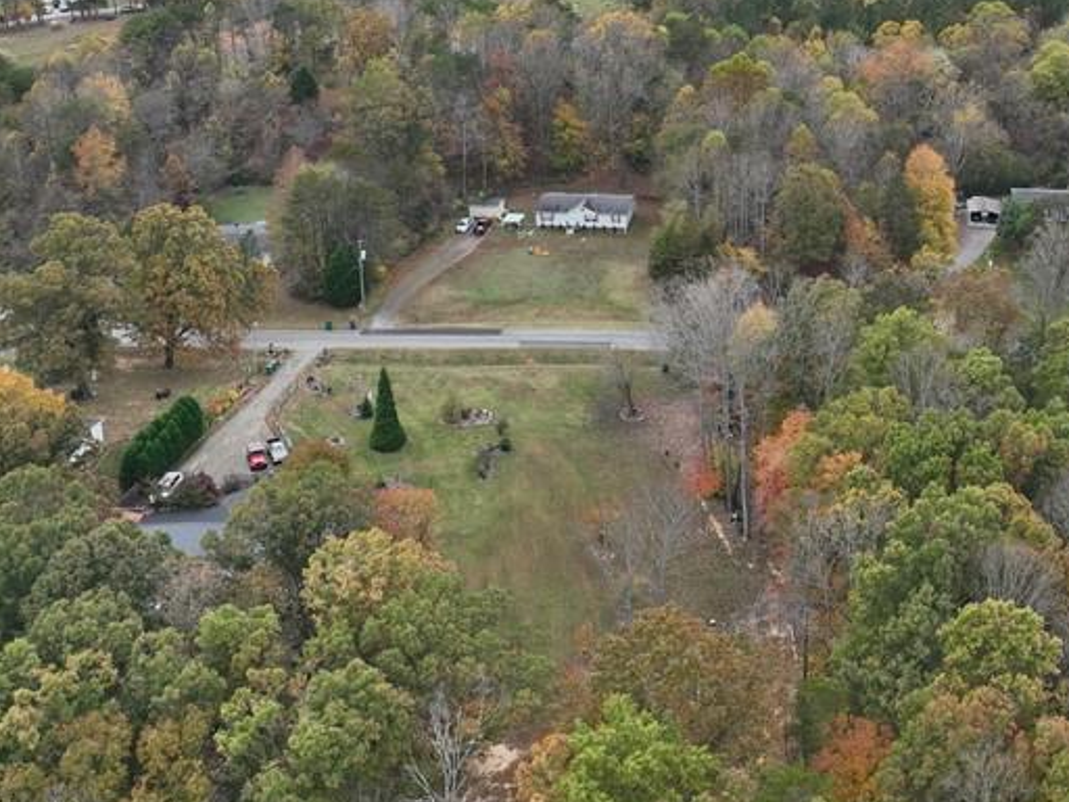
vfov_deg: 28.6
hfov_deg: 38.4
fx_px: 1482
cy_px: 20
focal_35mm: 48
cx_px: 833
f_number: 2.8
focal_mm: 12.29
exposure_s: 1/500
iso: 220
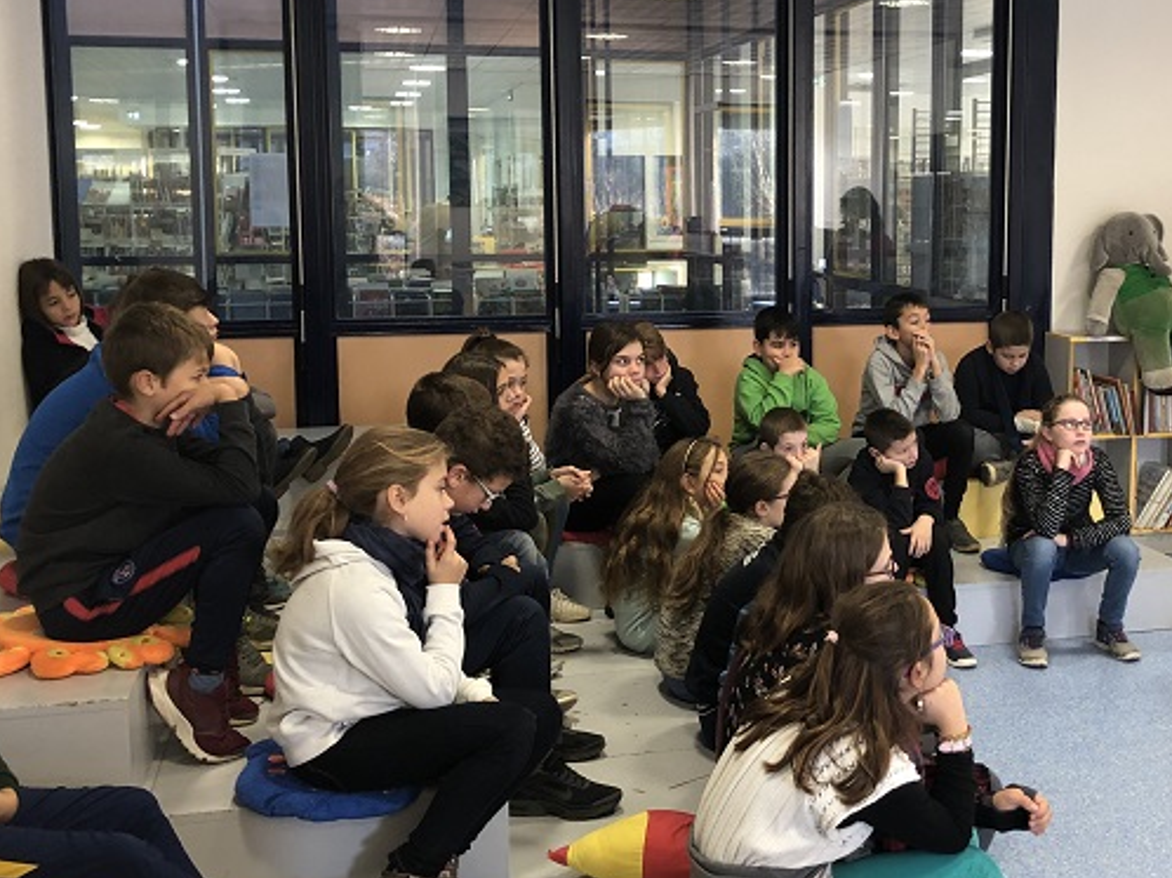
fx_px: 1523
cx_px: 765
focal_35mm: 45
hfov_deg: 41.6
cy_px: 367
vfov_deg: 32.1
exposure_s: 1/17
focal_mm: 4
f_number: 1.8
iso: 40
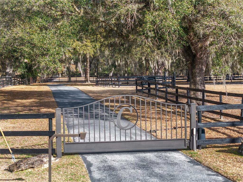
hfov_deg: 27.8
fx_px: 491
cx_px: 122
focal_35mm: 70
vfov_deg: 21.0
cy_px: 91
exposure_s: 1/640
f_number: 2.8
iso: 100
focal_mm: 19.35
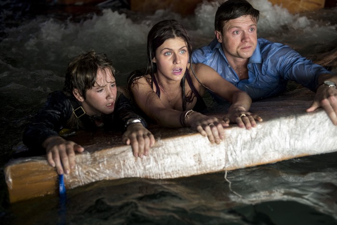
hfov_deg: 36.3
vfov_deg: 24.6
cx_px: 168
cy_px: 112
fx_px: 515
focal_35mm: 55
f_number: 2.8
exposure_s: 1/250
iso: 1600
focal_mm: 55
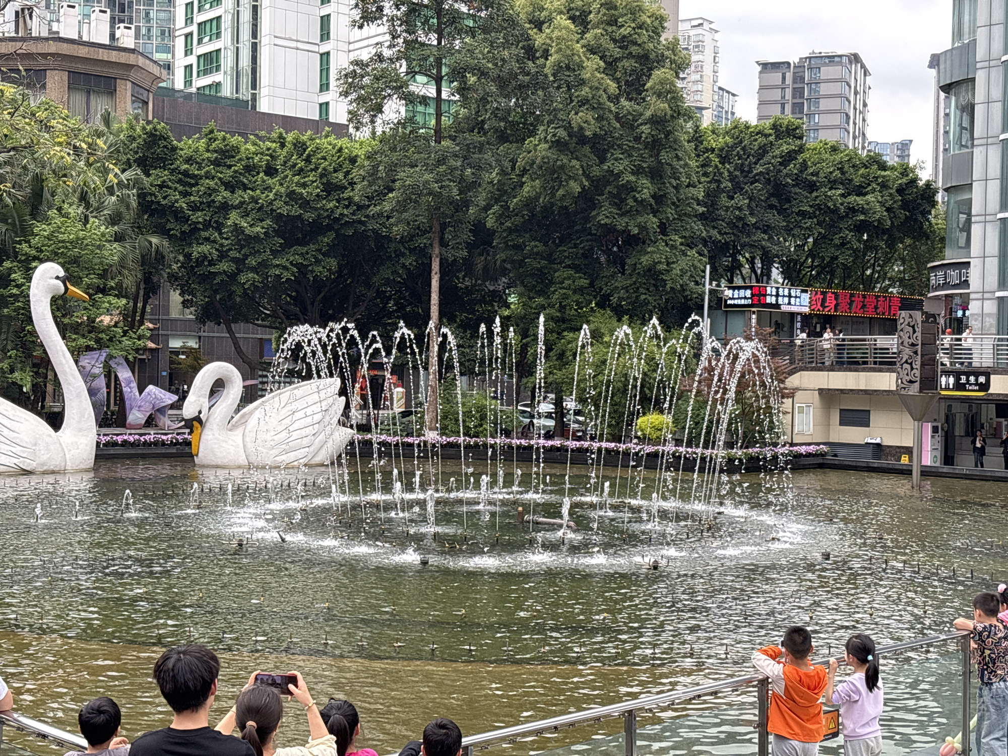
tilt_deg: -0.5
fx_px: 1514
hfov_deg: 36.8
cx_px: 504
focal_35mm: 52
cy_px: 378
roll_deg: -1.6
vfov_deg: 28.0
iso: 32
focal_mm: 5.96
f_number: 1.6
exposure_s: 1/531
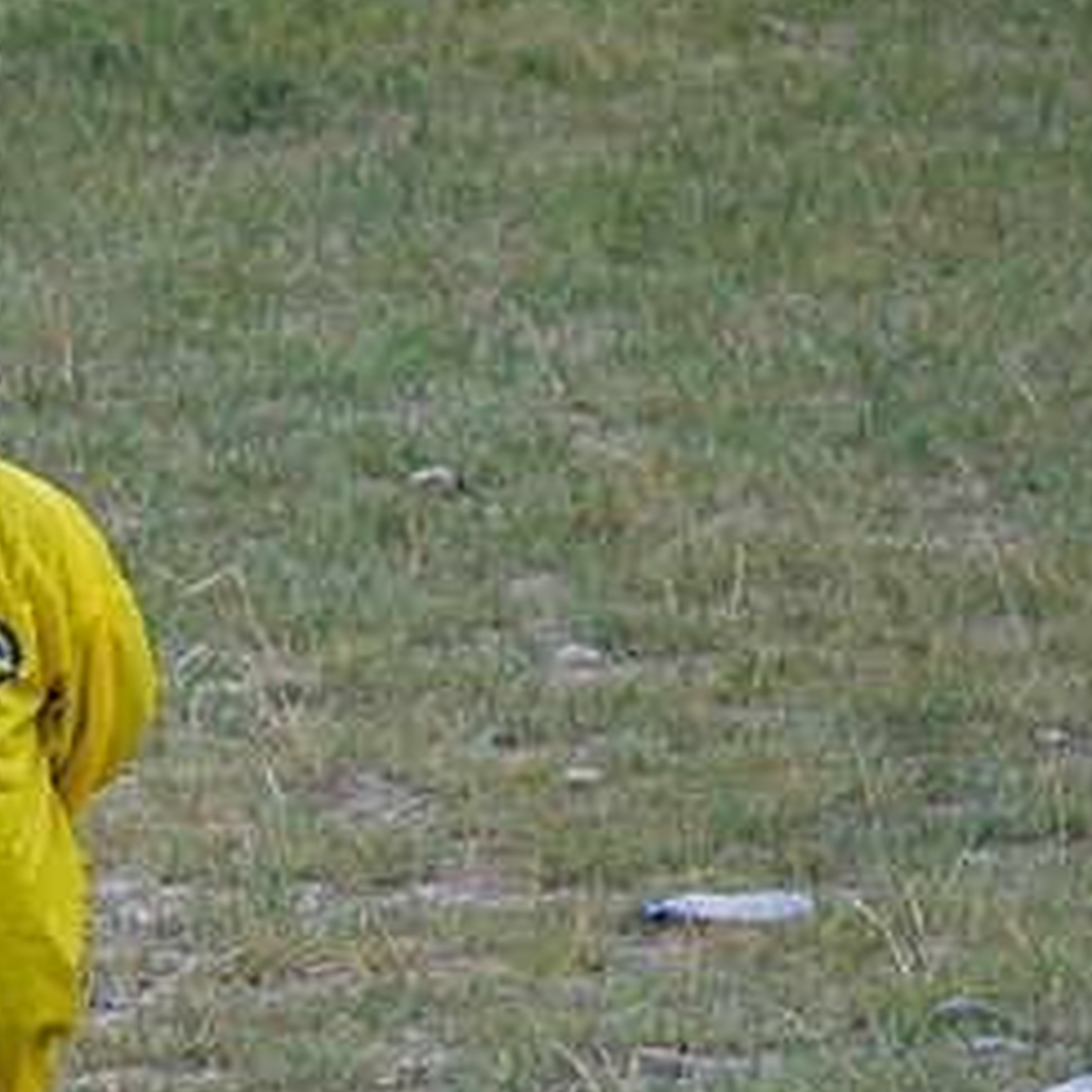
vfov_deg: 3.1
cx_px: -143
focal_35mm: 563
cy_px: 1025
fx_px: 20108
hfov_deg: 3.1
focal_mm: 135
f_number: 6.3
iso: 400
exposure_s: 1/800
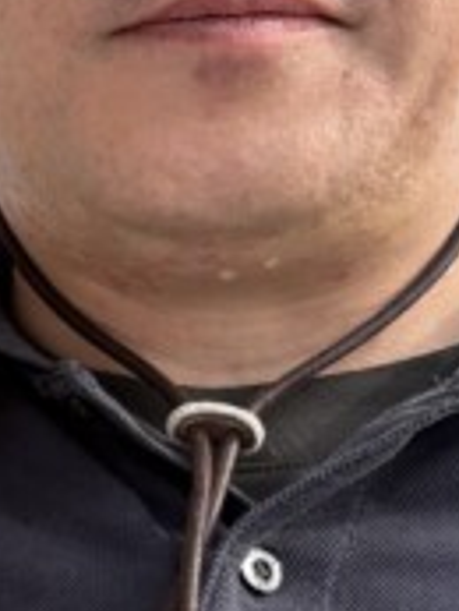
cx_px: -427
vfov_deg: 13.1
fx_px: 2649
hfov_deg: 9.3
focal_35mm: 150
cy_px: 526
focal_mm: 5.96
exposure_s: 1/959
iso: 50
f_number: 1.6
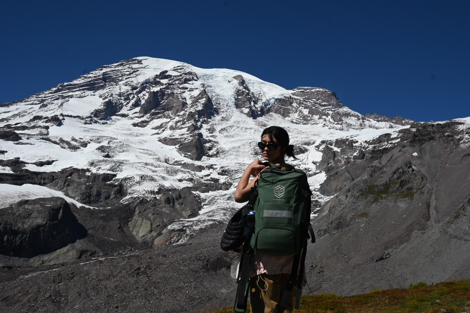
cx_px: 235
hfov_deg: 49.6
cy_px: 156
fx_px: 509
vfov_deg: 34.2
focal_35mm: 39
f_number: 11
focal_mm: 26
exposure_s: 1/500
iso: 100
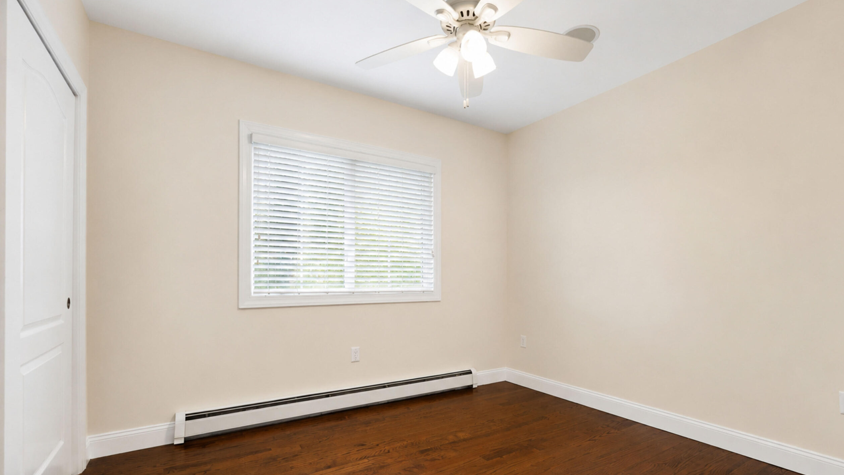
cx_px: 426
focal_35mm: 18
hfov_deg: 94.2
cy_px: 277
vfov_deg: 62.0
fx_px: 392
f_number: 4
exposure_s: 1/30
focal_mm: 16.5
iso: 64
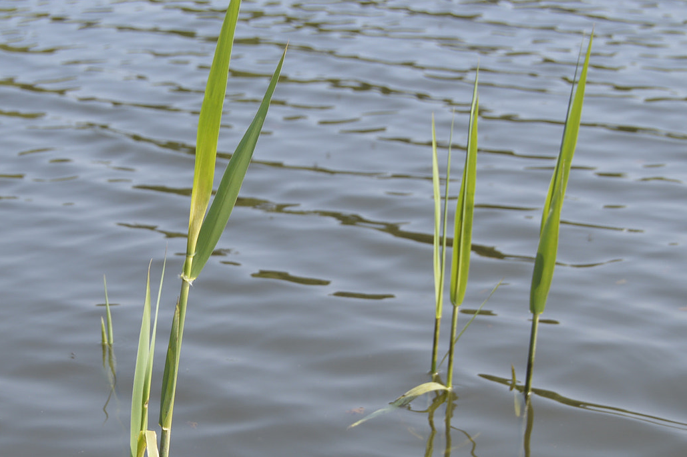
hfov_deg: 20.7
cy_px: 349
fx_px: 1868
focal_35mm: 98
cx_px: 206
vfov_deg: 13.9
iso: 100
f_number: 7.1
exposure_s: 1/200
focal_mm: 42
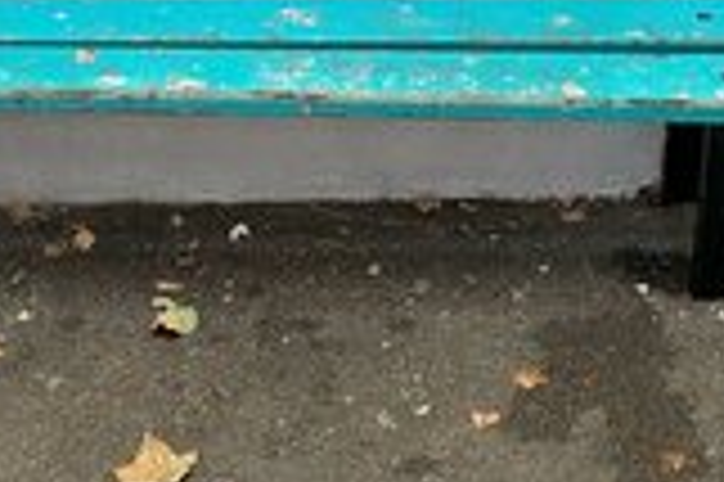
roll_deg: +1.5
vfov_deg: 17.9
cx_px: 274
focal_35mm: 75
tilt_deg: -24.6
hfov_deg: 26.9
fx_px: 1507
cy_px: 54
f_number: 1.8
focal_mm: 3
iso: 25
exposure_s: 1/286
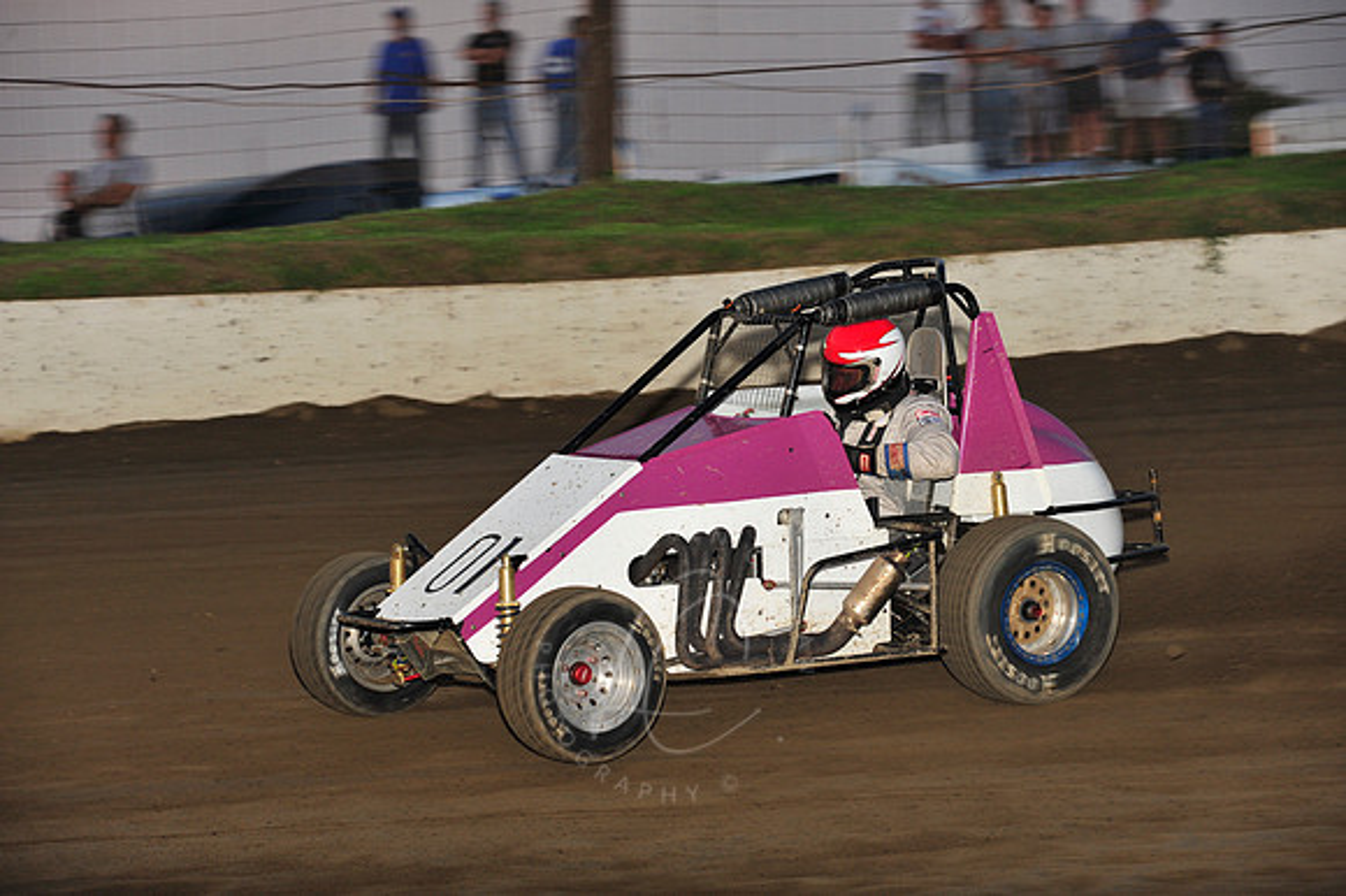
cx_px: 673
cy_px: 448
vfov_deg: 10.1
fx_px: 5044
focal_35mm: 135
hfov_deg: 15.2
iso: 800
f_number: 7.1
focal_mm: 135
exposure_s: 1/320
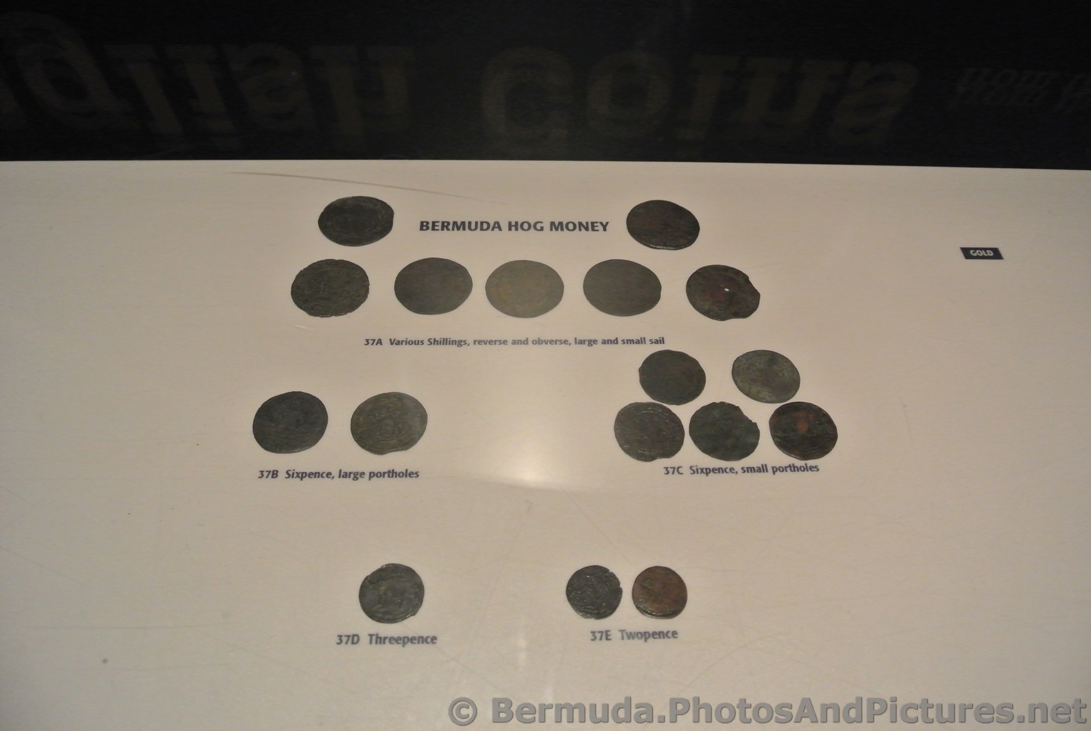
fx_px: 819
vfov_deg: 48.0
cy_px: 366
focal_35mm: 27
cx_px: 546
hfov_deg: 67.3
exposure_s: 1/30
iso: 2000
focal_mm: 10
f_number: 3.5
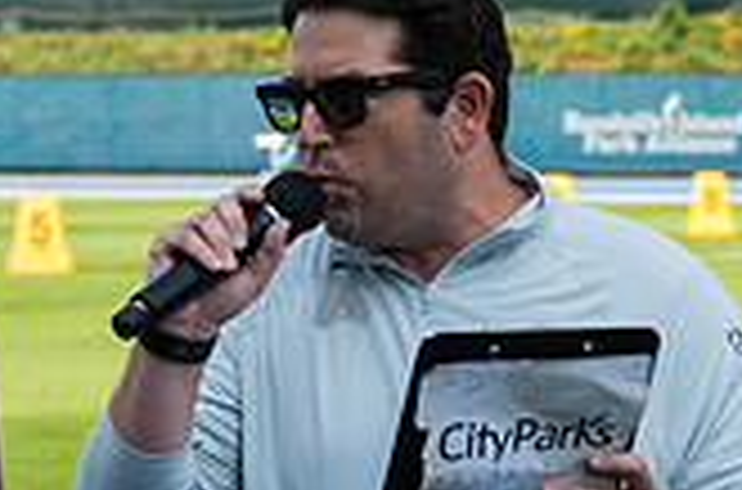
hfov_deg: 9.0
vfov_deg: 5.9
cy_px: 247
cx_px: 337
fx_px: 4727
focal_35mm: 230
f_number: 5
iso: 100
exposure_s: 1/400
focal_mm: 64
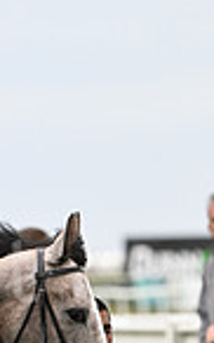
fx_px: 5890
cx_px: -87
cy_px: 399
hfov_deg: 2.1
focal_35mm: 630
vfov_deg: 3.3
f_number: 4.5
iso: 800
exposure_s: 1/1250
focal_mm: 200
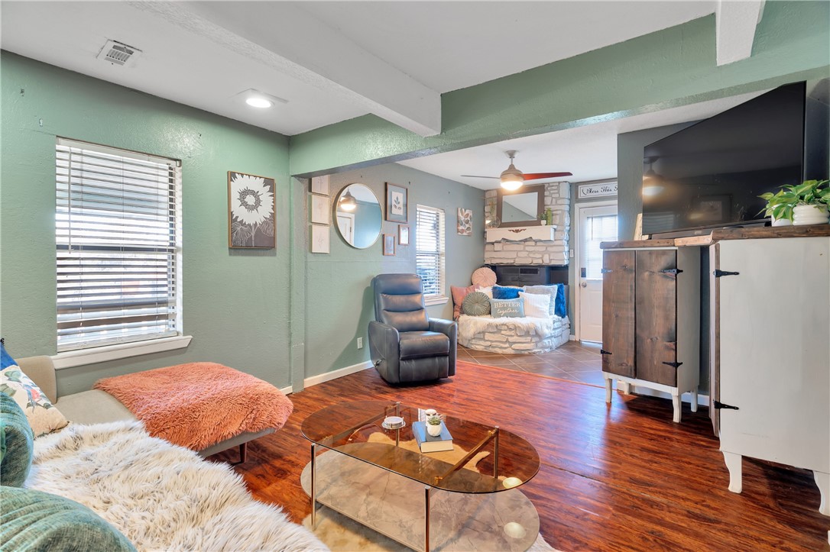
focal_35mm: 17
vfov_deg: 70.4
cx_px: 415
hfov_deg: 93.3
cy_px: 276
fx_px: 392
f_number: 6.3
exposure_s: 8
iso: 100
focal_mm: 17
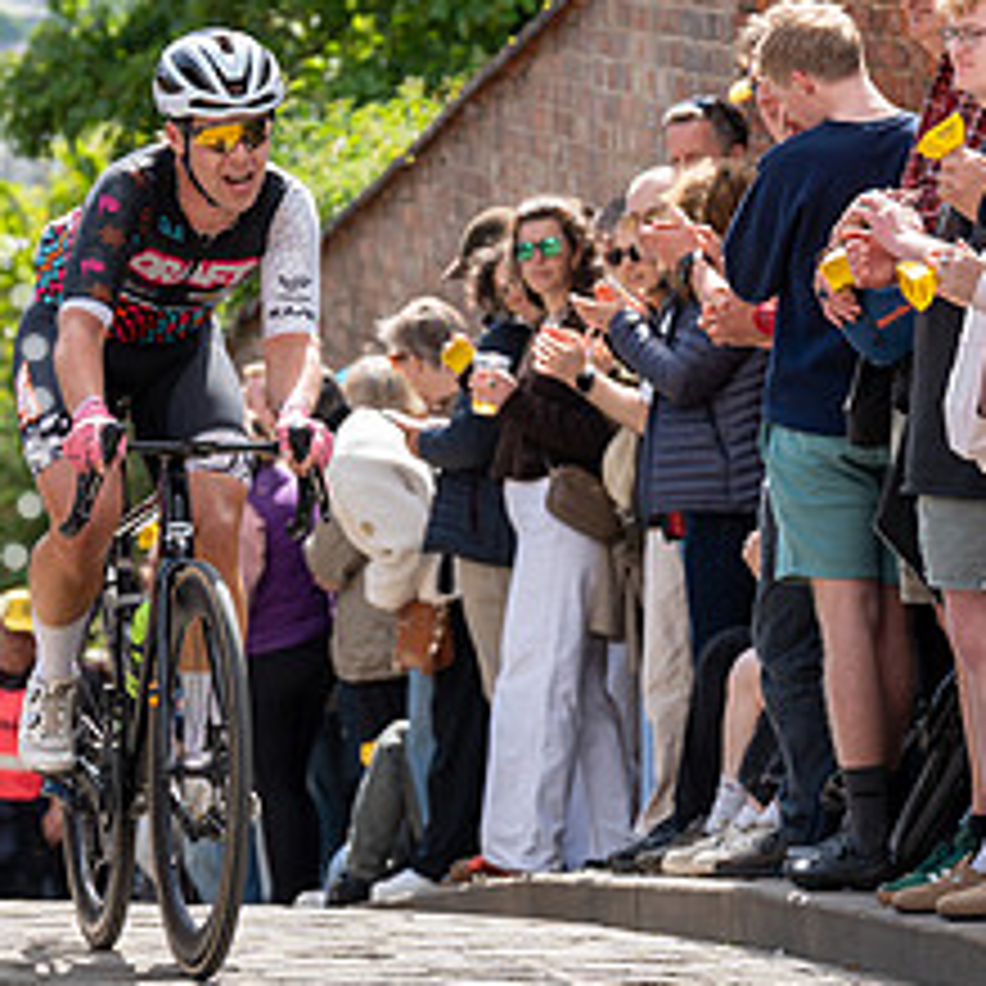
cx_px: 329
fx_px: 9152
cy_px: 178
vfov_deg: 6.2
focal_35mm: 284
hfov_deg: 6.2
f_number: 5
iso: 400
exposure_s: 1/1000
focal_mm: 126
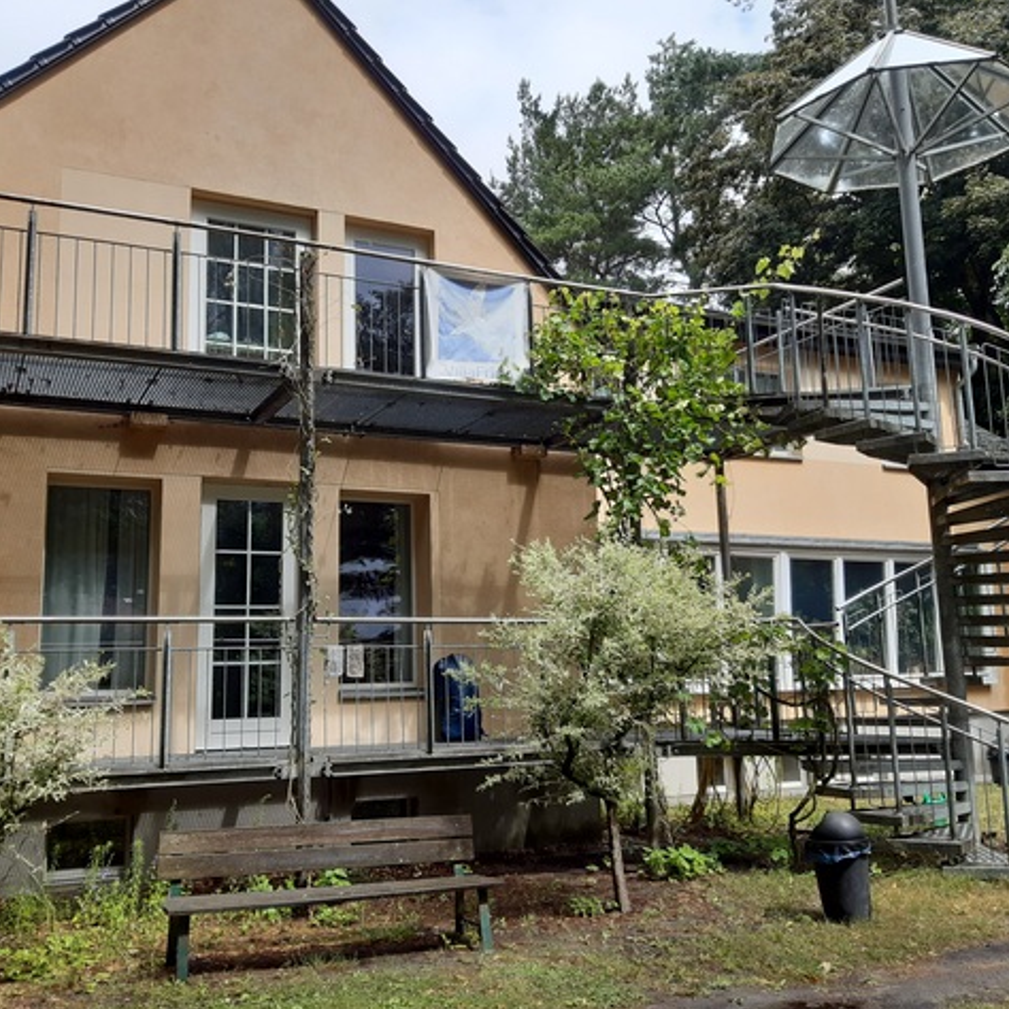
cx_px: 439
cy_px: 507
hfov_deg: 52.4
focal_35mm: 31
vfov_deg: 52.5
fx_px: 1022
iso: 40
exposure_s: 1/668
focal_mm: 3.92
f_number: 1.7
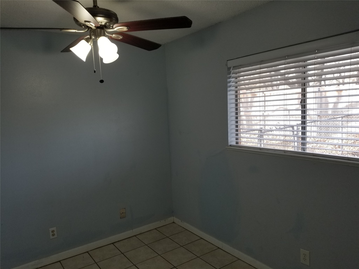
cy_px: 134
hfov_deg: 67.3
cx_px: 180
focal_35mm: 26
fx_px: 270
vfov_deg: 53.1
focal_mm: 4.25
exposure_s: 1/122
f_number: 1.7
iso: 50
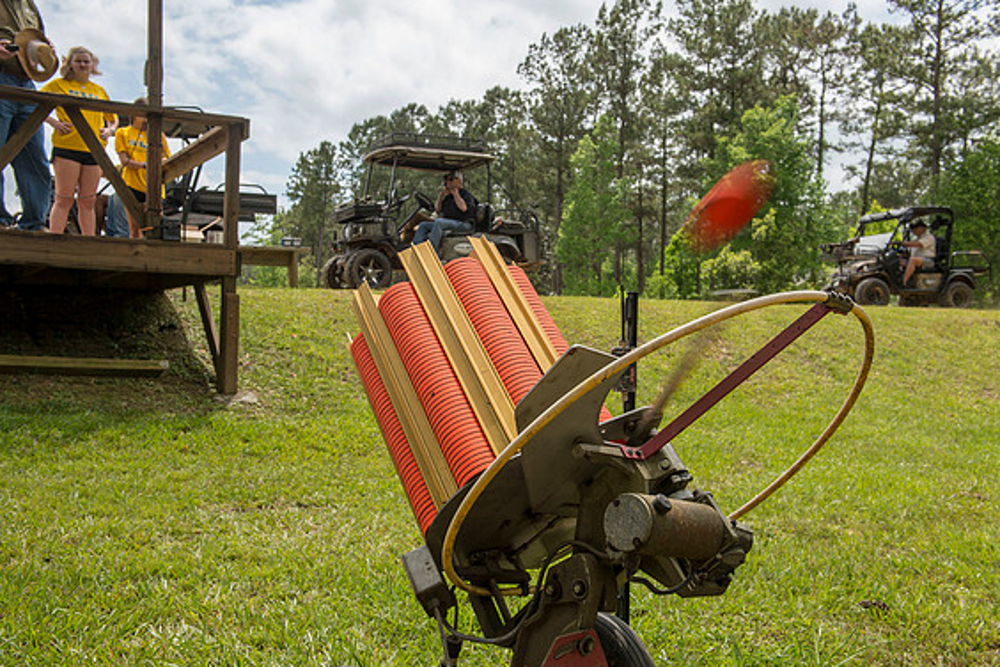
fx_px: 1028
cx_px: 500
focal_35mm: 37
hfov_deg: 51.9
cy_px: 330
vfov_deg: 35.9
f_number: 9
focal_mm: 36
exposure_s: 1/250
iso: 160
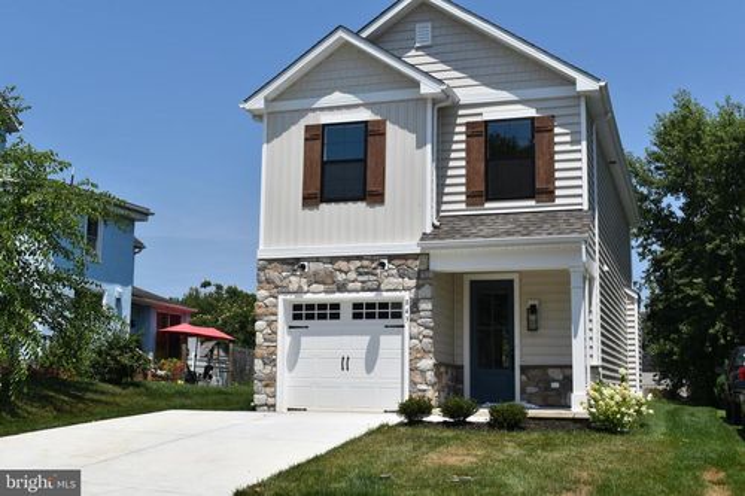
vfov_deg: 29.8
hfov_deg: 43.6
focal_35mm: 45
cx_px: 372
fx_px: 931
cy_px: 248
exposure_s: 1/400
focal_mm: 30
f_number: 10
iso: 100
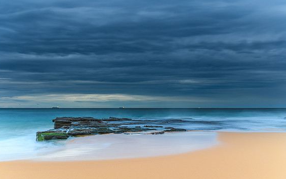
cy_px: 95
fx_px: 273
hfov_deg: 55.3
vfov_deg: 36.3
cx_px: 139
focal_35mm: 35
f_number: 5
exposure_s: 6
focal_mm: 22
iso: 200
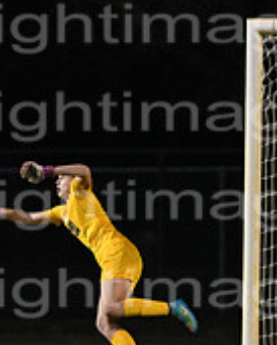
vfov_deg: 1.4
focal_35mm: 1432
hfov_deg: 1.1
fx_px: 14662
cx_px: 95
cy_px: 249
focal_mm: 300
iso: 8000
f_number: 3.2
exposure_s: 1/640
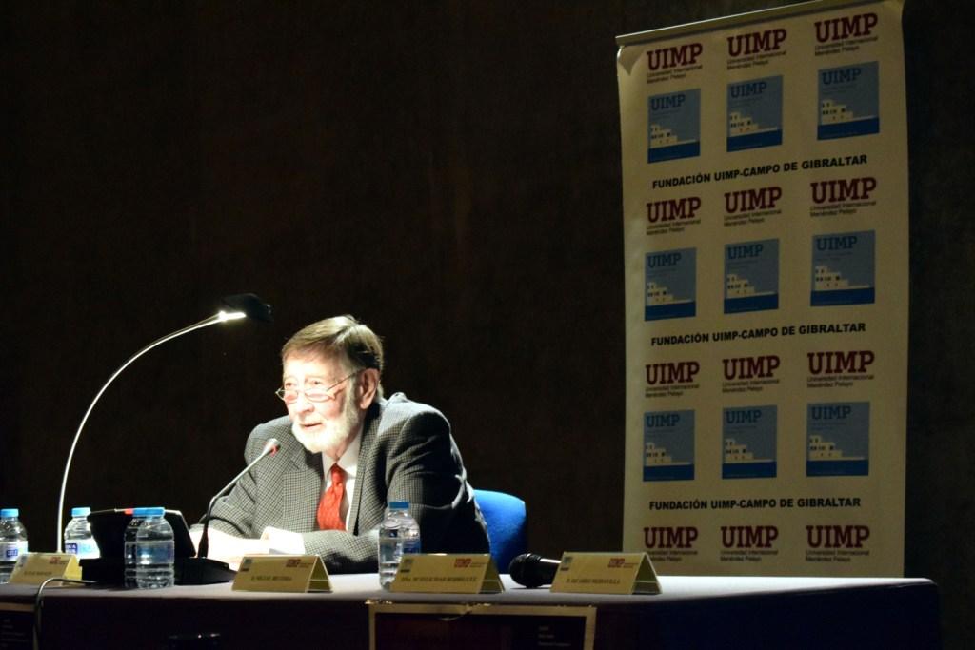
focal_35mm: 82
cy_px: 325
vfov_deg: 16.6
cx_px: 488
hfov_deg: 24.6
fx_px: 2235
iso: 6400
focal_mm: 55
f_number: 5.6
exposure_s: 1/40
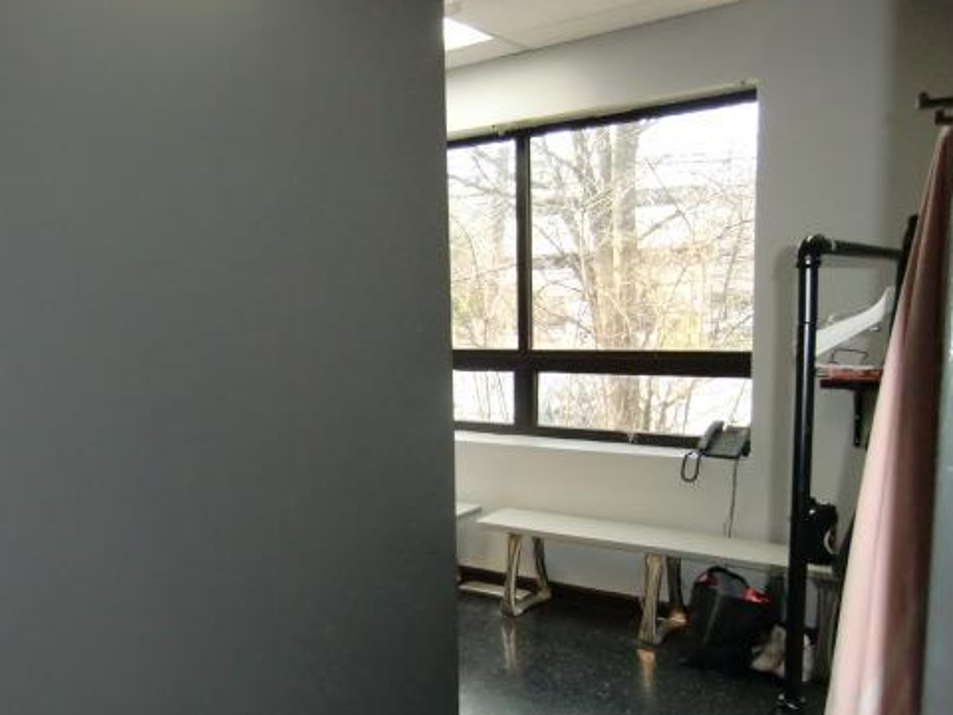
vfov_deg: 43.9
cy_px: 427
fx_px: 881
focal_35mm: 32
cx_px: 341
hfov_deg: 56.0
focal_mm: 4.3
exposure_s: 1/30
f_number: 3.2
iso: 400
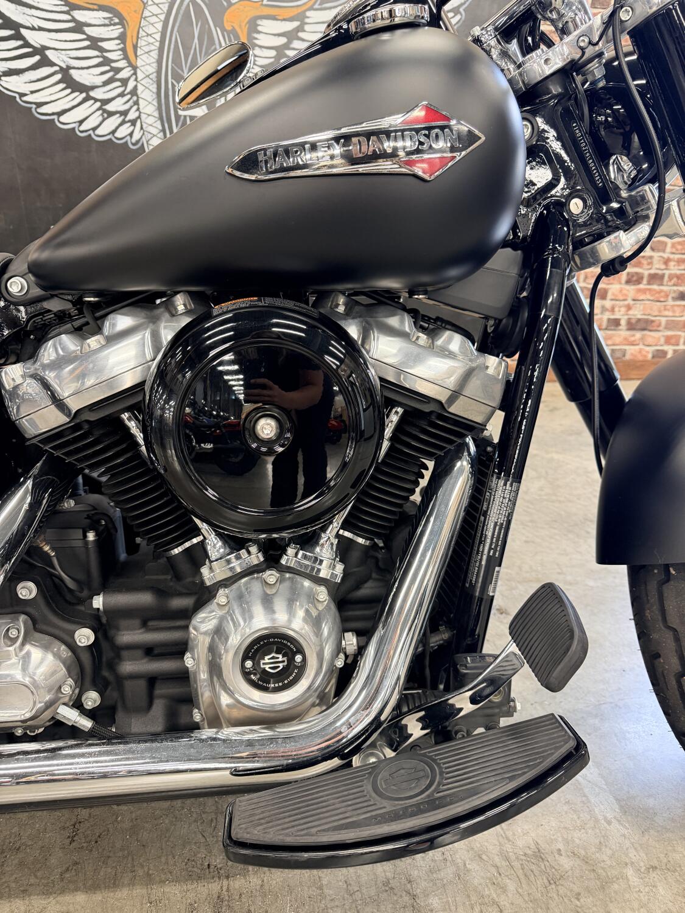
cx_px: 342
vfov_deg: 71.6
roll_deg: -0.4
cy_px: 456
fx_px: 633
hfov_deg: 56.8
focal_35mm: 24
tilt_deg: -23.1
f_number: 1.78
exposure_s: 1/60
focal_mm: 6.76
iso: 320
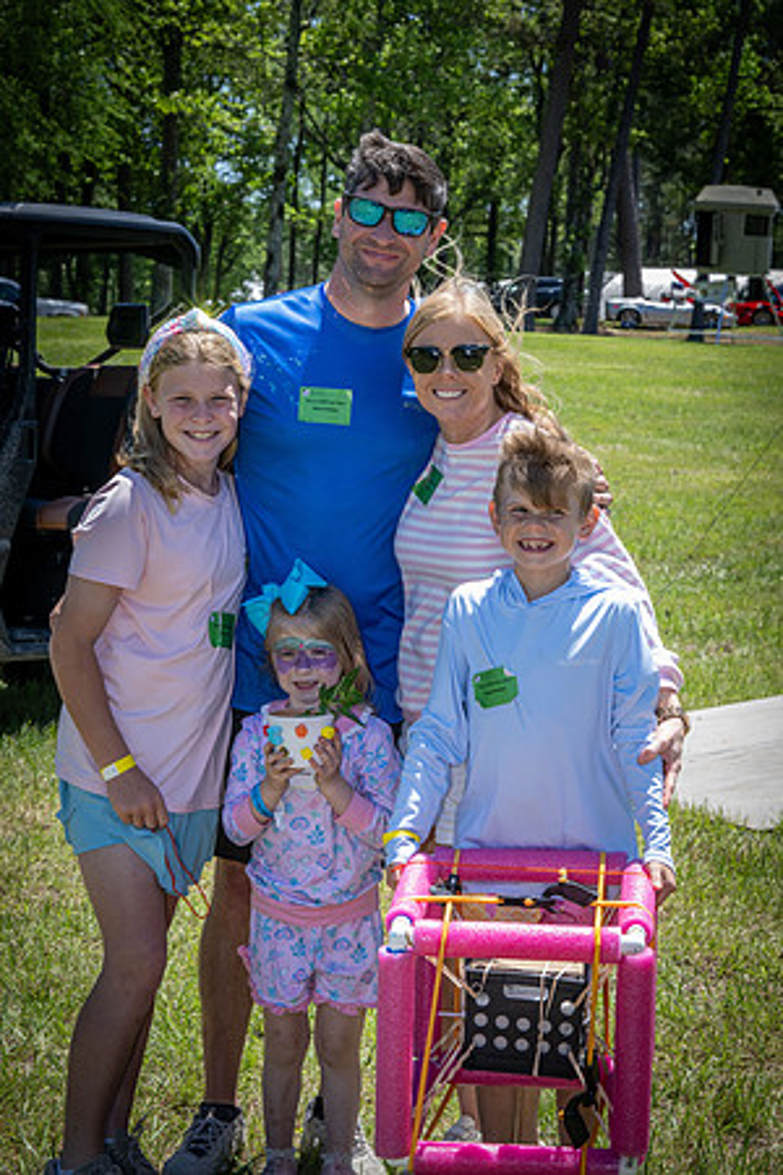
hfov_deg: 16.1
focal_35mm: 85
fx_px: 2773
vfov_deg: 23.9
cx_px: 392
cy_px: 588
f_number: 13
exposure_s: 1/200
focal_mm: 85
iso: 400
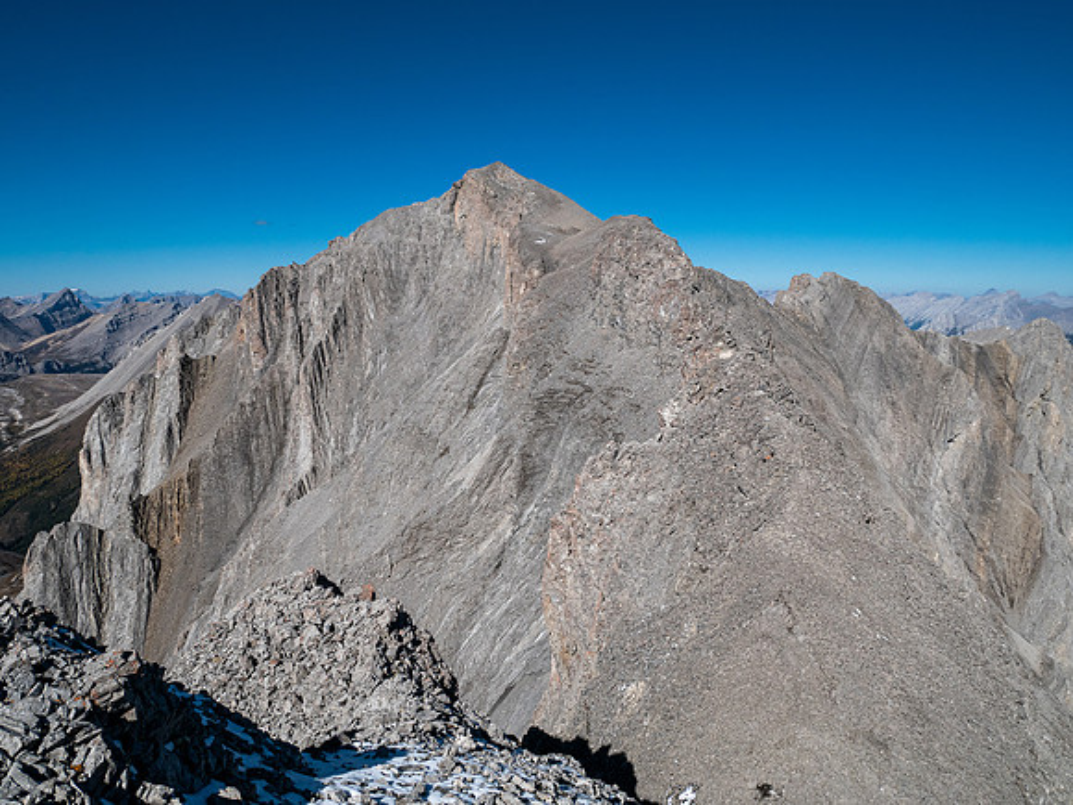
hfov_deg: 71.6
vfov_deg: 56.8
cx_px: 536
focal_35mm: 24
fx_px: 744
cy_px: 402
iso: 200
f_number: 8
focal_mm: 12
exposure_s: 1/800
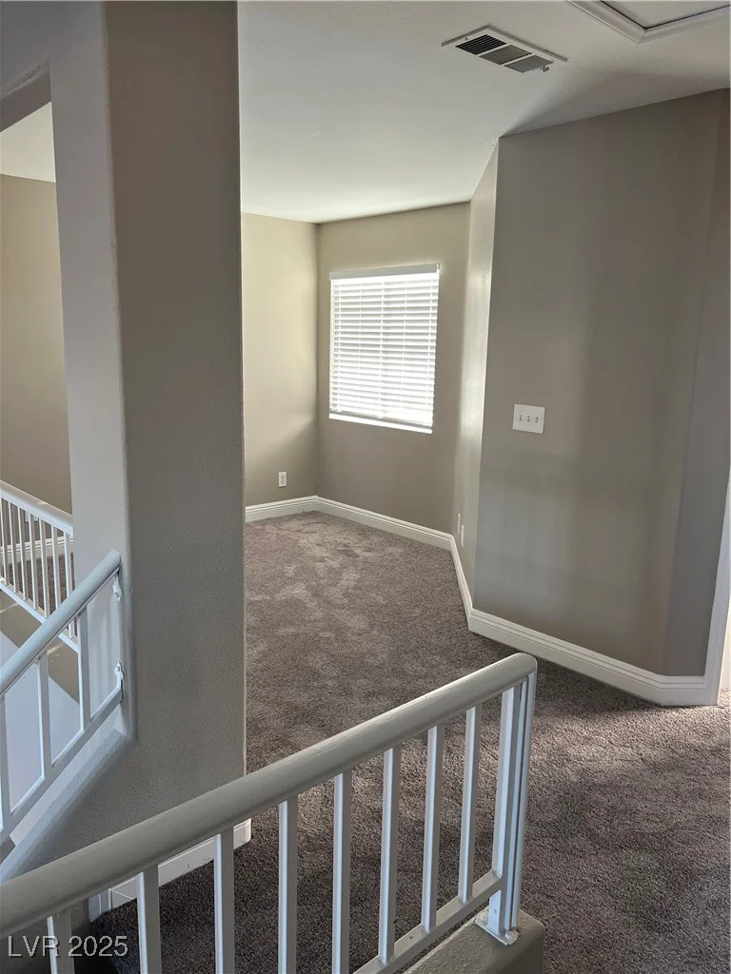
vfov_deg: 67.3
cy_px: 487
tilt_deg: -10.1
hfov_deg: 53.1
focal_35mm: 26
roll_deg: -1.7
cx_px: 366
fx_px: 732
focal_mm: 5.7
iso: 125
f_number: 1.5
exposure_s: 1/116
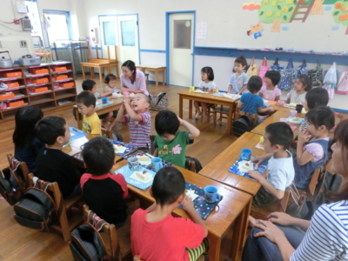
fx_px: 241
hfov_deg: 71.6
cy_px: 130
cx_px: 174
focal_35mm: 24
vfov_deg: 56.8
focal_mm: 4.24
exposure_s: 1/125
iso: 400
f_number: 3
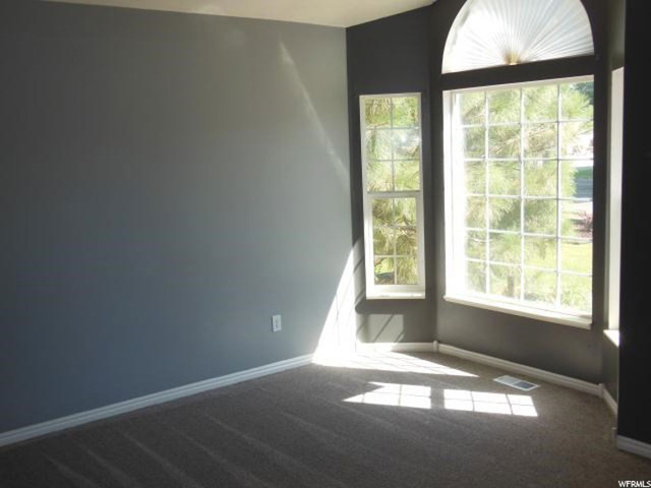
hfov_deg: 47.9
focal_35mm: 39
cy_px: 244
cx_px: 326
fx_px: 733
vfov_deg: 36.8
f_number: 4.1
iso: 125
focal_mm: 6.9
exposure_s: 1/125
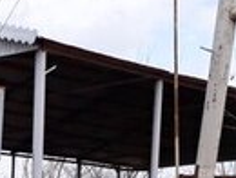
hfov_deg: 11.9
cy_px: 350
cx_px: -310
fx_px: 936
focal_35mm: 137
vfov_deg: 10.1
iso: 40
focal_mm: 3.6
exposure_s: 1/958
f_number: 1.9
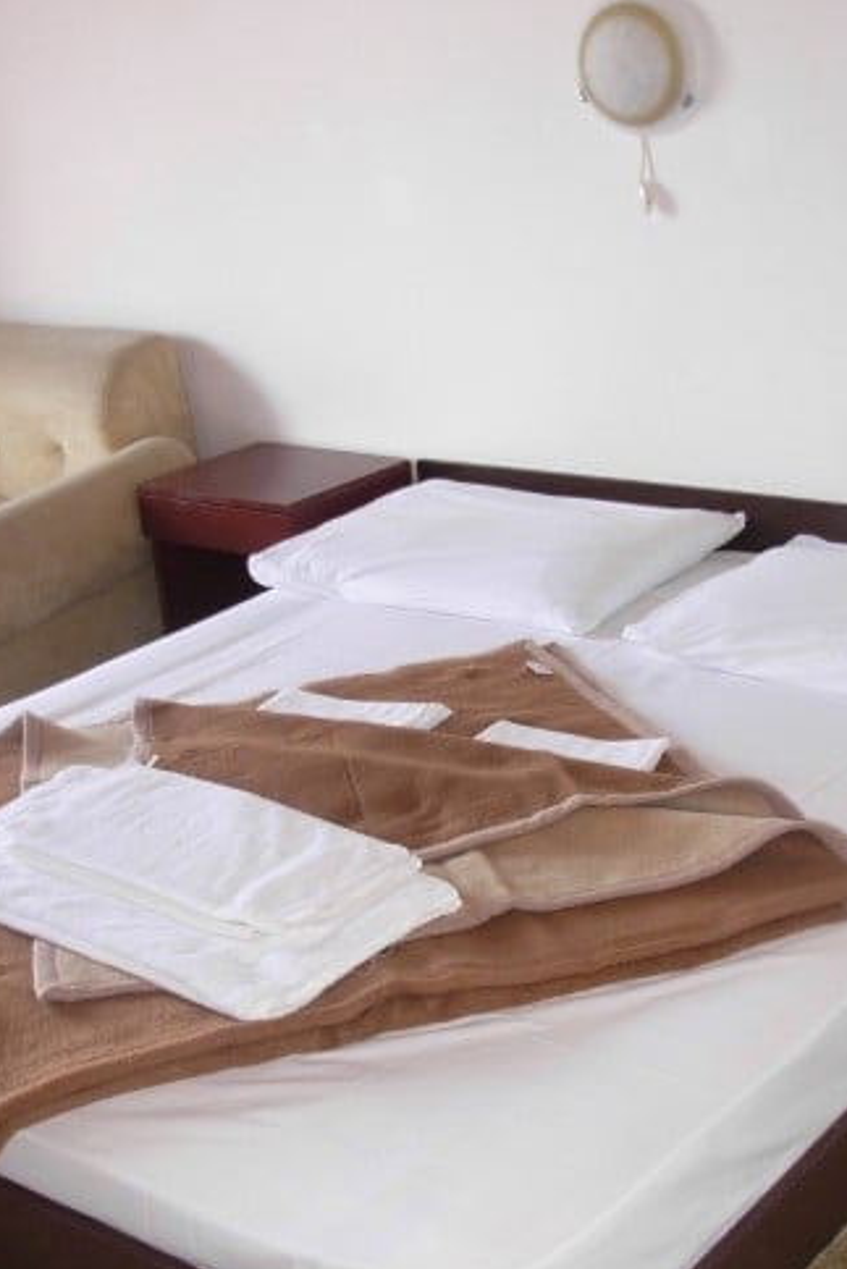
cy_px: 697
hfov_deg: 23.4
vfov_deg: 34.4
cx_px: 409
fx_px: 2045
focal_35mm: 58
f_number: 3.1
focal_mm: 7.5
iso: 102
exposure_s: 1/29.3
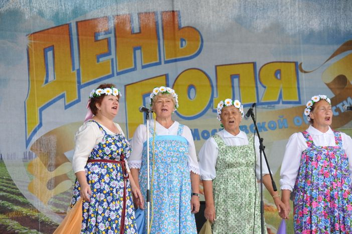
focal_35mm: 180
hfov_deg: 11.4
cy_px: 117
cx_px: 176
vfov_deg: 7.6
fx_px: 1758
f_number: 5.6
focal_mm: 120
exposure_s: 1/320
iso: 450
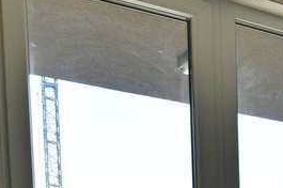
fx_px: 667
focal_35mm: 85
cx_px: 481
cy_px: 386
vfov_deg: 13.5
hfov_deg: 19.3
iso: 100
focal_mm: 10
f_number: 5
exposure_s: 1/100
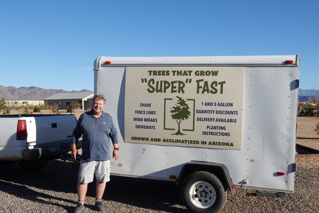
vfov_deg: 33.4
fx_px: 354
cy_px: 121
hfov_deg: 48.5
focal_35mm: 40
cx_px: 165
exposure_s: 1/1000
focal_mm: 11.77
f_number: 4
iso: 100
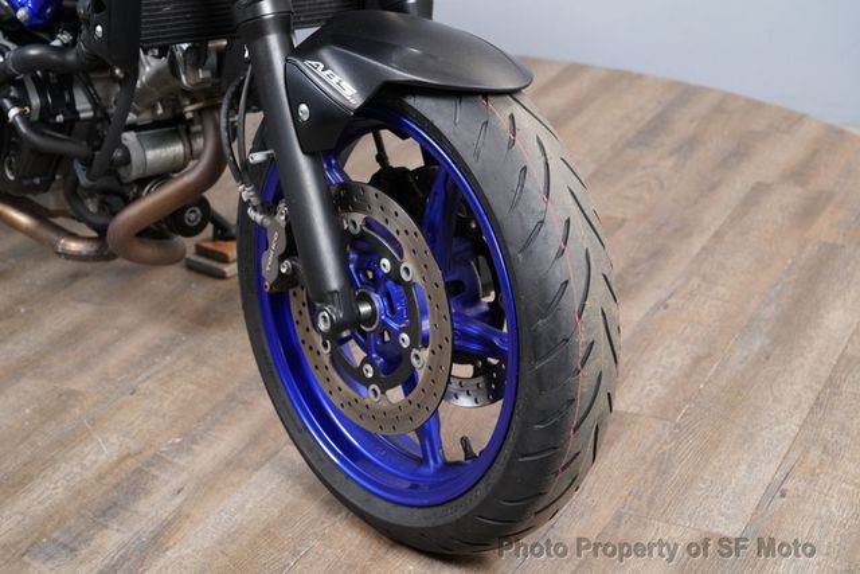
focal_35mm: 61
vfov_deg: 22.3
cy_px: 287
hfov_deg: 32.9
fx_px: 1457
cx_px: 430
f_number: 7.1
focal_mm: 61
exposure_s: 1/125
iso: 5000
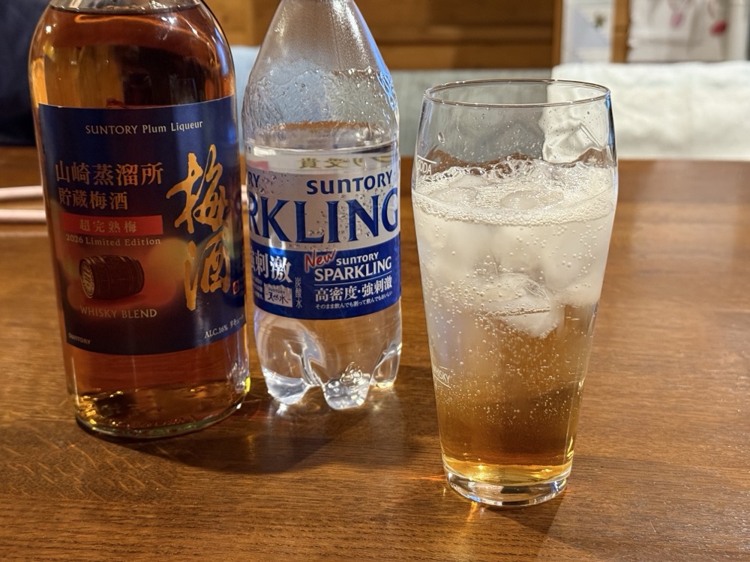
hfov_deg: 39.7
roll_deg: +0.7
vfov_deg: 30.3
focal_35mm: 48
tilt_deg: -18.4
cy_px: 281
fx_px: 1040
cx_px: 375
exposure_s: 1/30
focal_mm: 6.76
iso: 500
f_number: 1.78
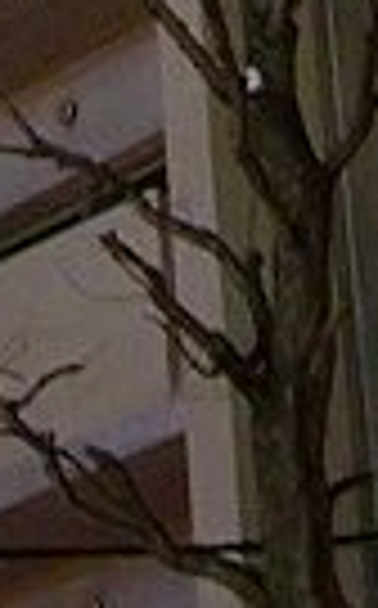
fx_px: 3638
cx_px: -112
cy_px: -851
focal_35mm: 220
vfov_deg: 8.7
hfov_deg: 5.9
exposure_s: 1/4
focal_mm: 5.8
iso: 320
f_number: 2.6
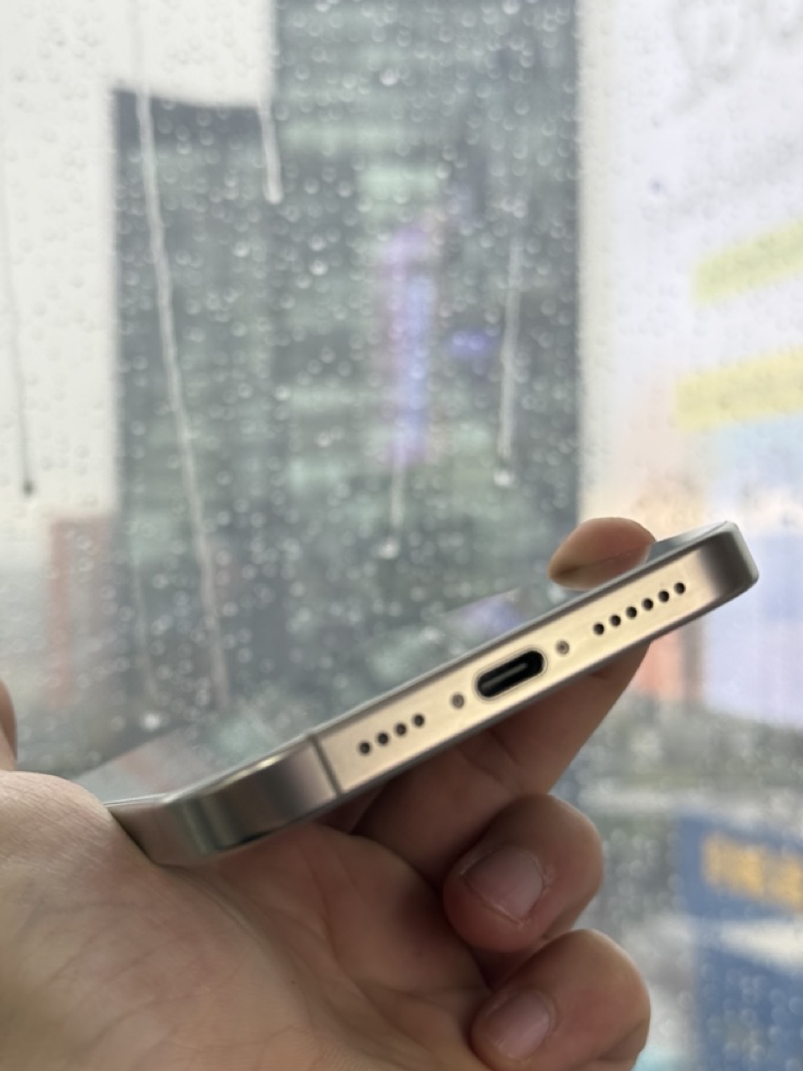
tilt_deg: -1.3
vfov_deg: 33.8
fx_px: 1764
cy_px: 569
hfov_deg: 25.6
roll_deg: +2.2
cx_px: 406
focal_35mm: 57
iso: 160
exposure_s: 1/242
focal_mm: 6.76
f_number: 1.78
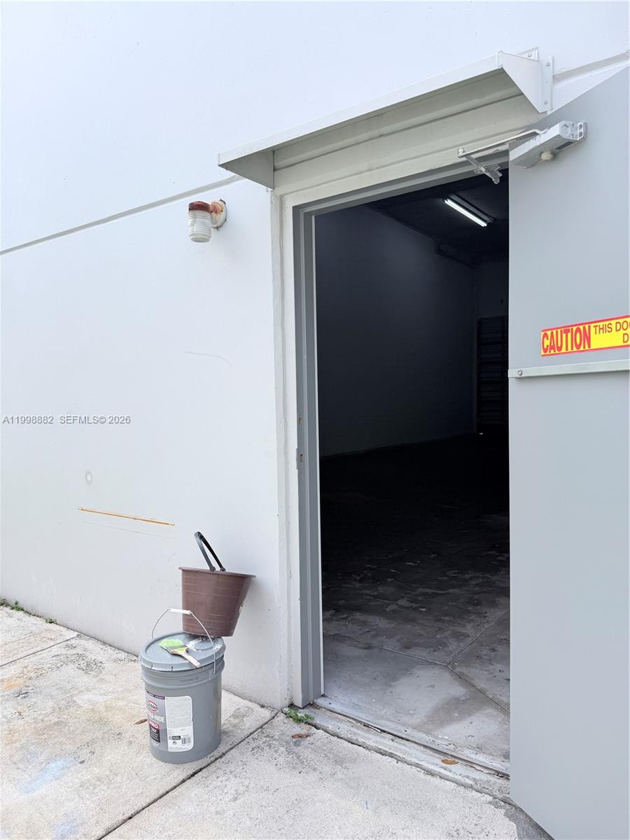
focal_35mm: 24
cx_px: 315
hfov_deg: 56.8
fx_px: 582
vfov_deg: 71.6
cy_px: 420
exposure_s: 1/1410
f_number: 1.78
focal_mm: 6.76
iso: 80
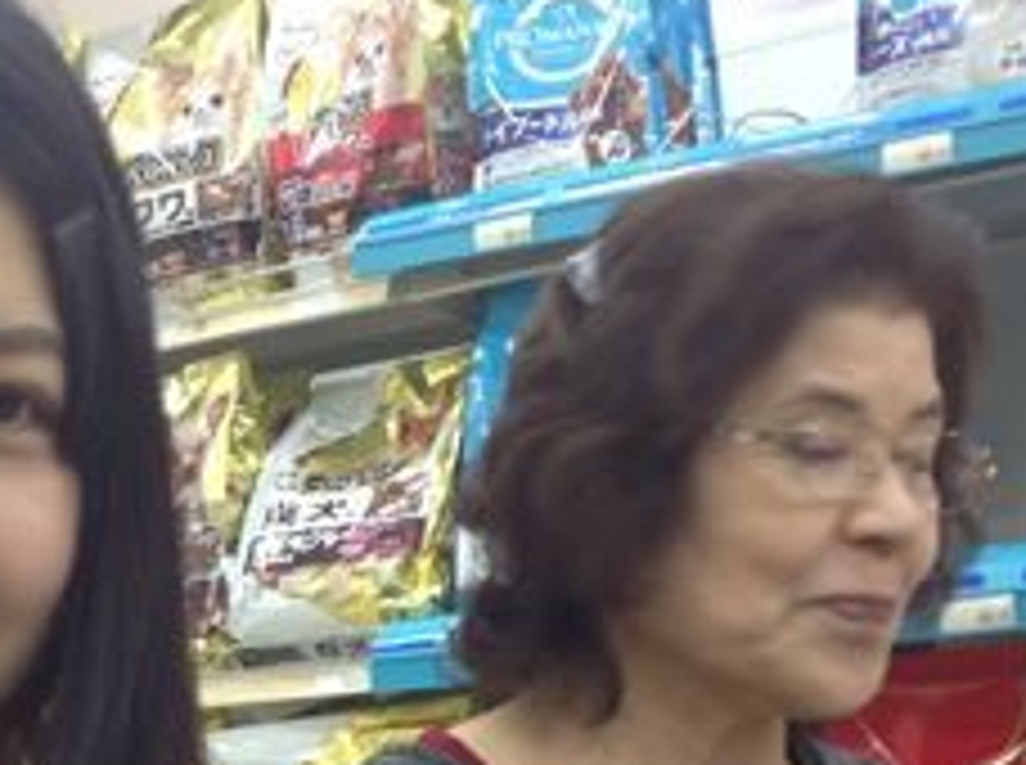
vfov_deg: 15.6
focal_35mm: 92
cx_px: -27
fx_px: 2721
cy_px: 832
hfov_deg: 20.6
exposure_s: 1/20
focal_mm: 4.28
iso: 64
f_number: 2.4
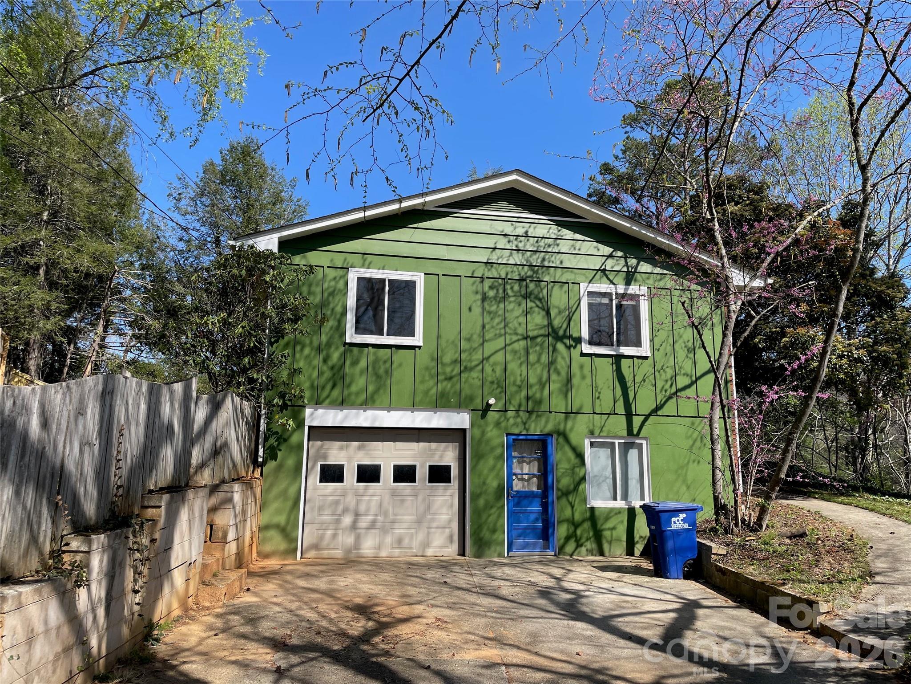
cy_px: 342
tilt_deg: +11.5
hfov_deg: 67.3
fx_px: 684
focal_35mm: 26
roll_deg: +0.1
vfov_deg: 53.1
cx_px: 456
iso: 32
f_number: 1.6
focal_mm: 4.2
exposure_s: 1/2212
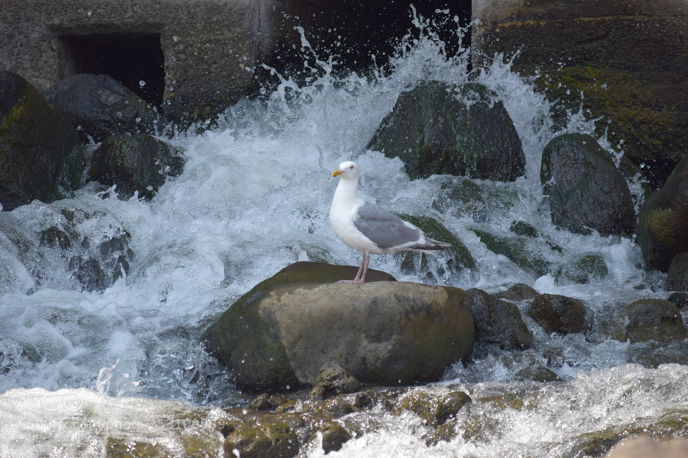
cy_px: 229
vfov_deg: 5.9
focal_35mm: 232
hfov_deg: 8.9
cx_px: 344
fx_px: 4442
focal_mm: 155
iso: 200
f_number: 5
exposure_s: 1/640
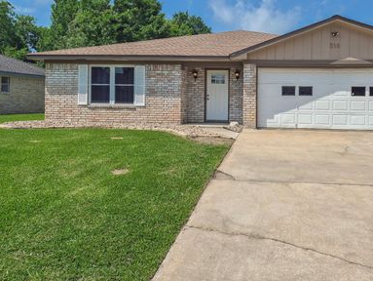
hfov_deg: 58.9
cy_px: 105
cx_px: 242
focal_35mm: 30
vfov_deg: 46.4
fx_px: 324
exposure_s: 1/7696
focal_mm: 5.4
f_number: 1.8
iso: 64
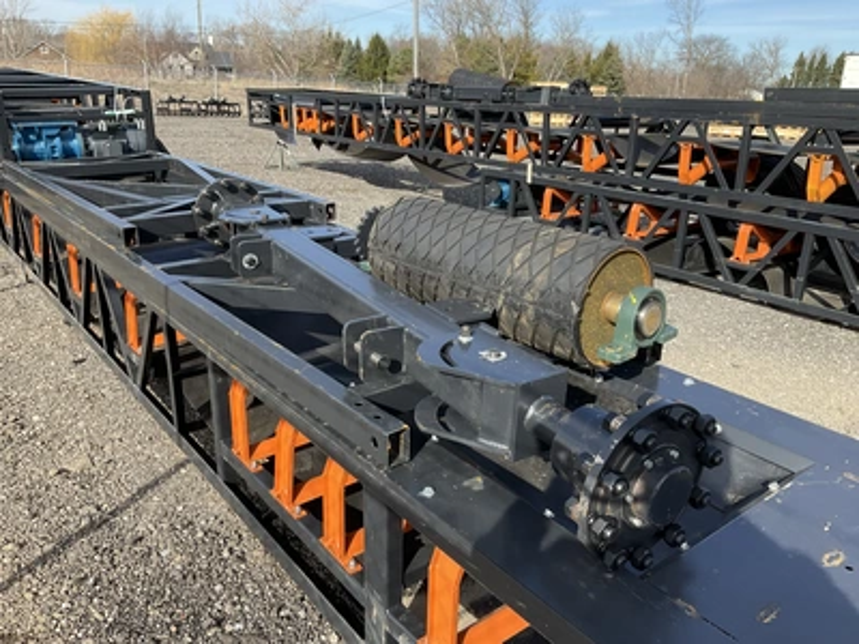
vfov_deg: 48.2
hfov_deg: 61.7
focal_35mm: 29
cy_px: 322
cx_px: 430
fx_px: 720
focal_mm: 3
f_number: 1.8
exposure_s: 1/650
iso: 25
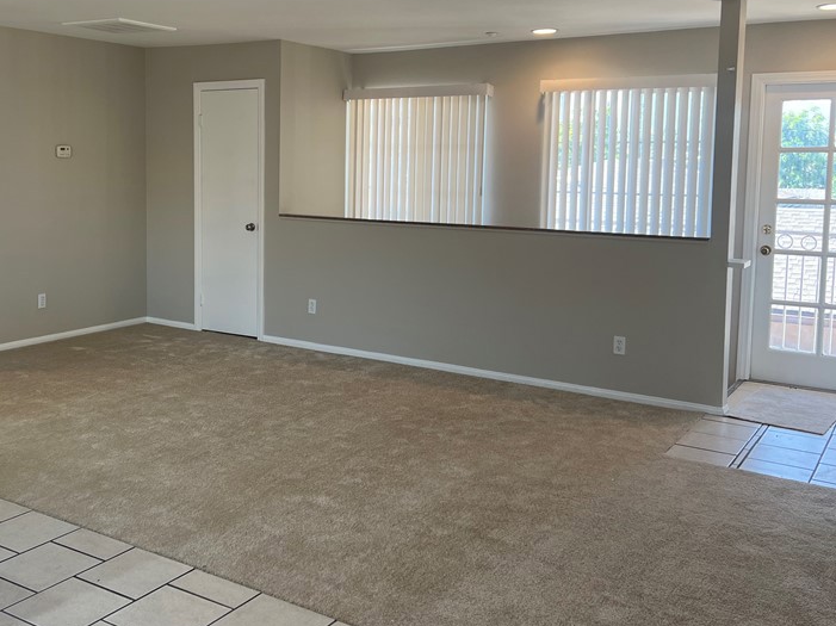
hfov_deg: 48.3
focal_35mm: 38
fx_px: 917
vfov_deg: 37.4
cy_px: 230
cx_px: 286
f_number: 1.5
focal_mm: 5.7
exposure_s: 1/132
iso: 64
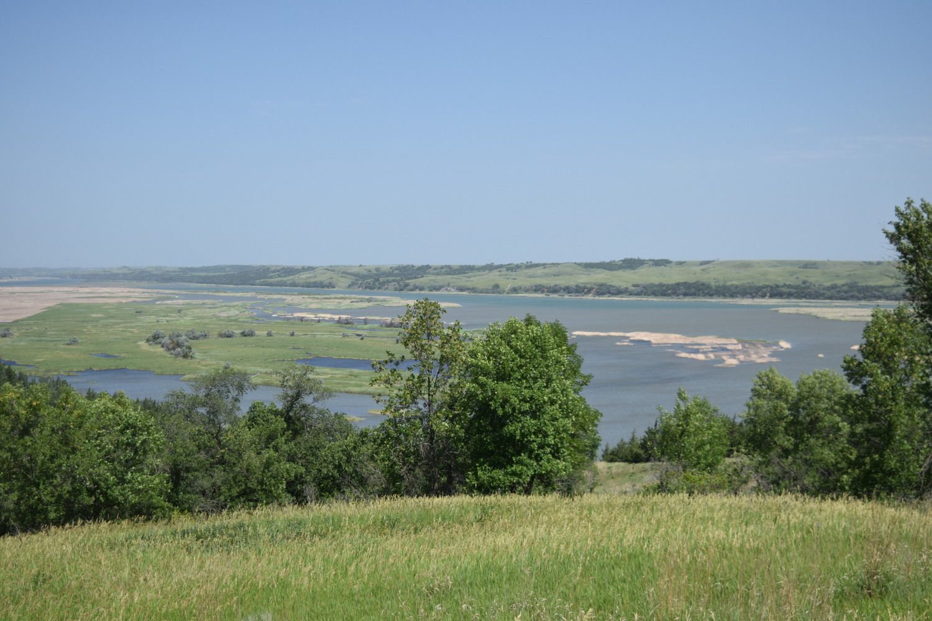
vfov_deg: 25.1
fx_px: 1398
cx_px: 466
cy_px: 310
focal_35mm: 54
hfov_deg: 36.9
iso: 400
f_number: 4.8
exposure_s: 1/3200
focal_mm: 36
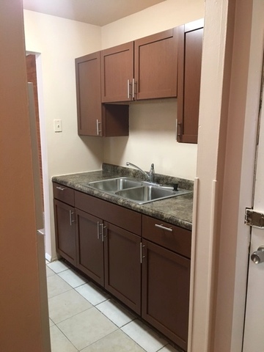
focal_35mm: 29
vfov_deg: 61.7
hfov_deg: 48.2
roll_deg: +0.6
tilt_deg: -12.0
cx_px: 132
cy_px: 176
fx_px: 295
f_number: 2.2
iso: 160
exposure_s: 1/30
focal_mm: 4.15
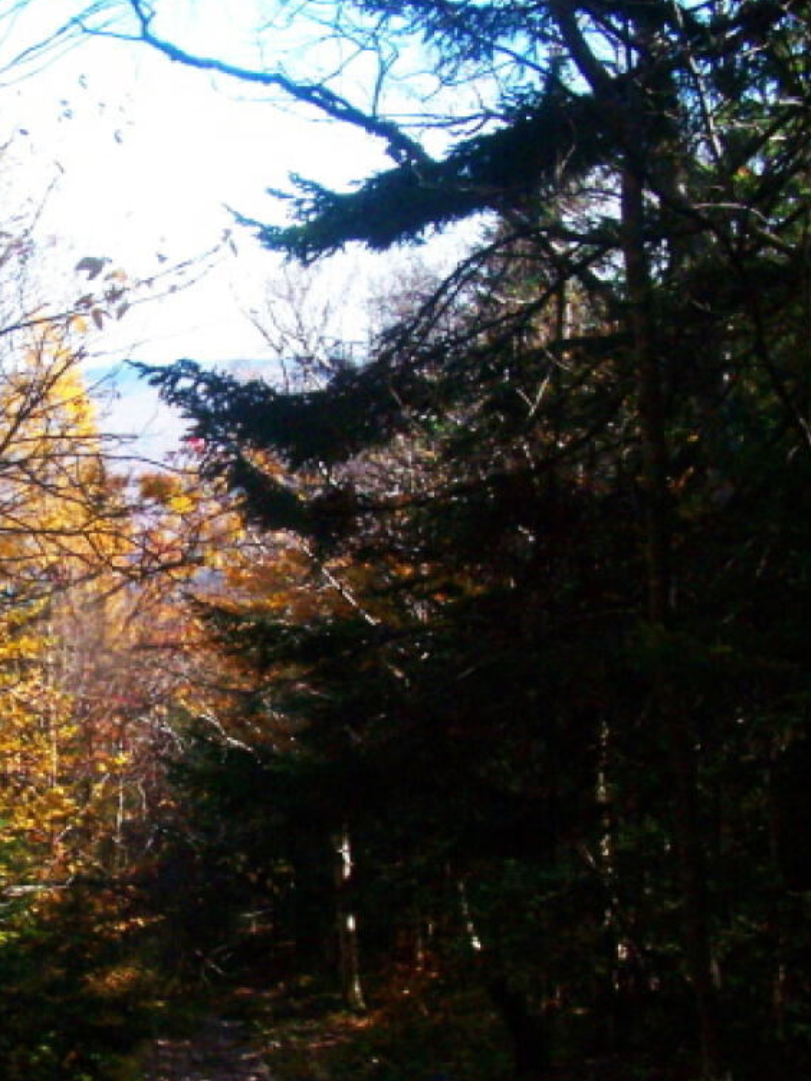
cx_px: 112
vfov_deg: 28.1
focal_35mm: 69
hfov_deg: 20.9
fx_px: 2155
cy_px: 663
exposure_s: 1/500
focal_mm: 6.3
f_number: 5.6
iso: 400
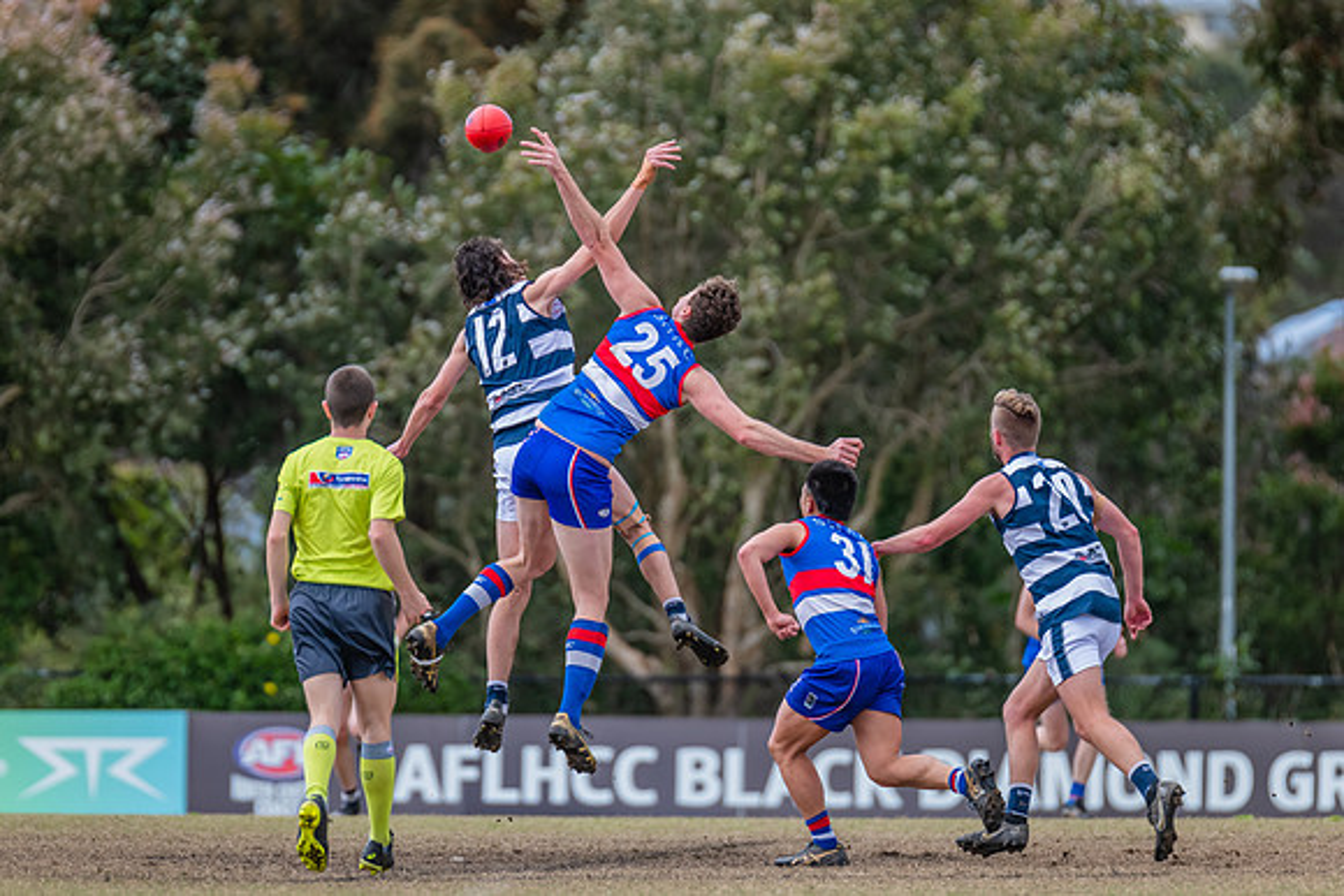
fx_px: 15350
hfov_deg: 5.0
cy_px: 392
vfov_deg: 3.3
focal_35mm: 411
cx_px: 629
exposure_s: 1/1600
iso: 800
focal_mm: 360
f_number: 4.5
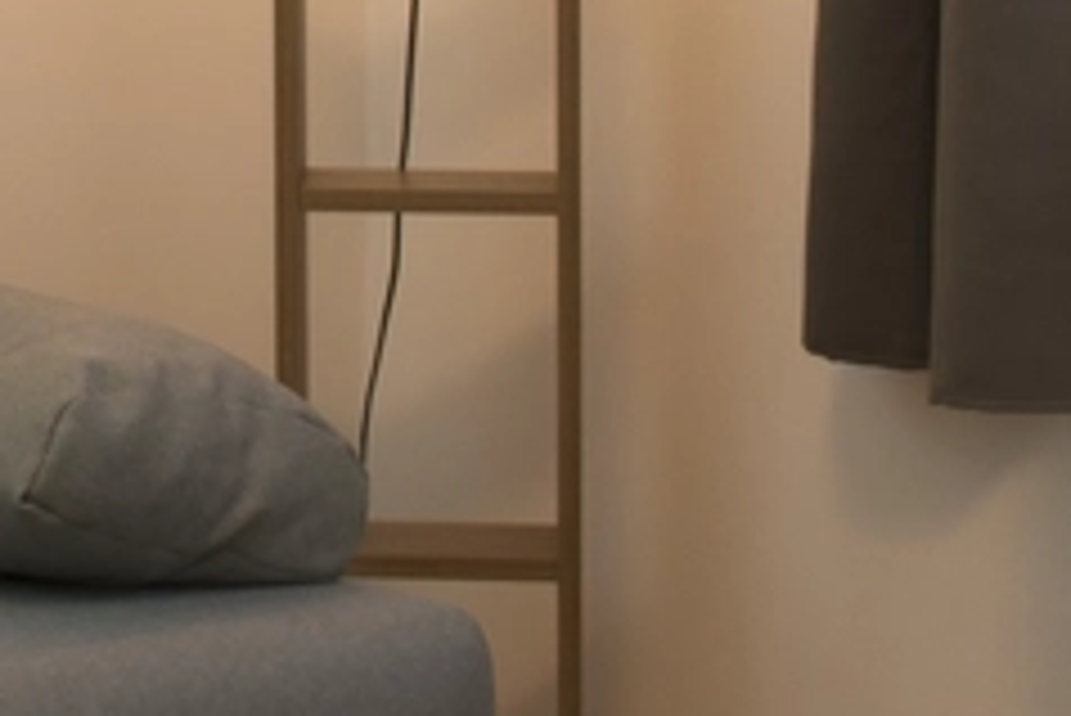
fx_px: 4495
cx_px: -126
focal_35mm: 151
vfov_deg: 8.9
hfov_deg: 13.3
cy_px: -372
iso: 400
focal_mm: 24
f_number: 18
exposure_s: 1/1.67
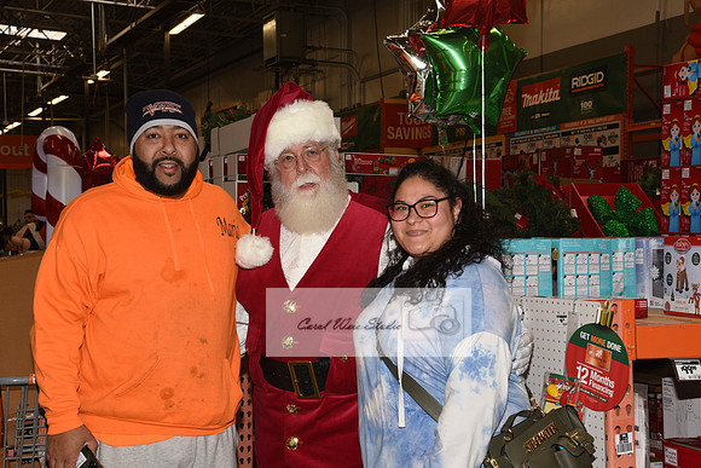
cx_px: 350
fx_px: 1130
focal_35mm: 58
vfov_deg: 23.4
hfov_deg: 34.5
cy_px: 234
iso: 800
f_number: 5.6
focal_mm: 58
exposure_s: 1/60
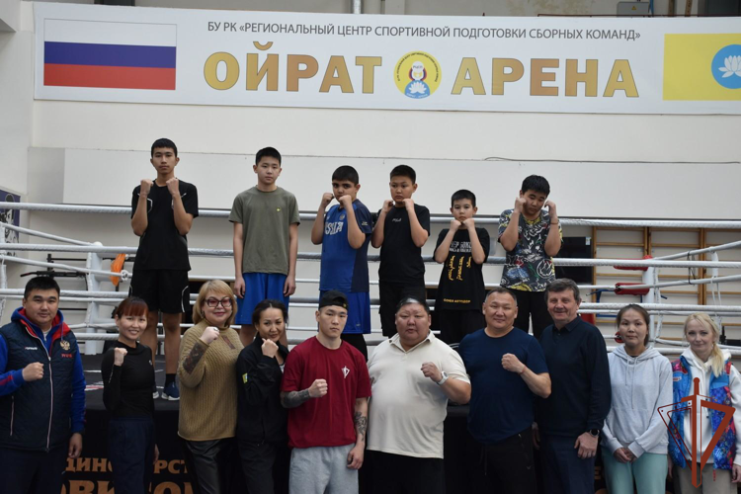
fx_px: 1081
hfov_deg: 37.9
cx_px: 370
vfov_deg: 25.8
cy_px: 247
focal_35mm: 52
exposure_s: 1/125
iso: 400
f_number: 5.6
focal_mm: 35
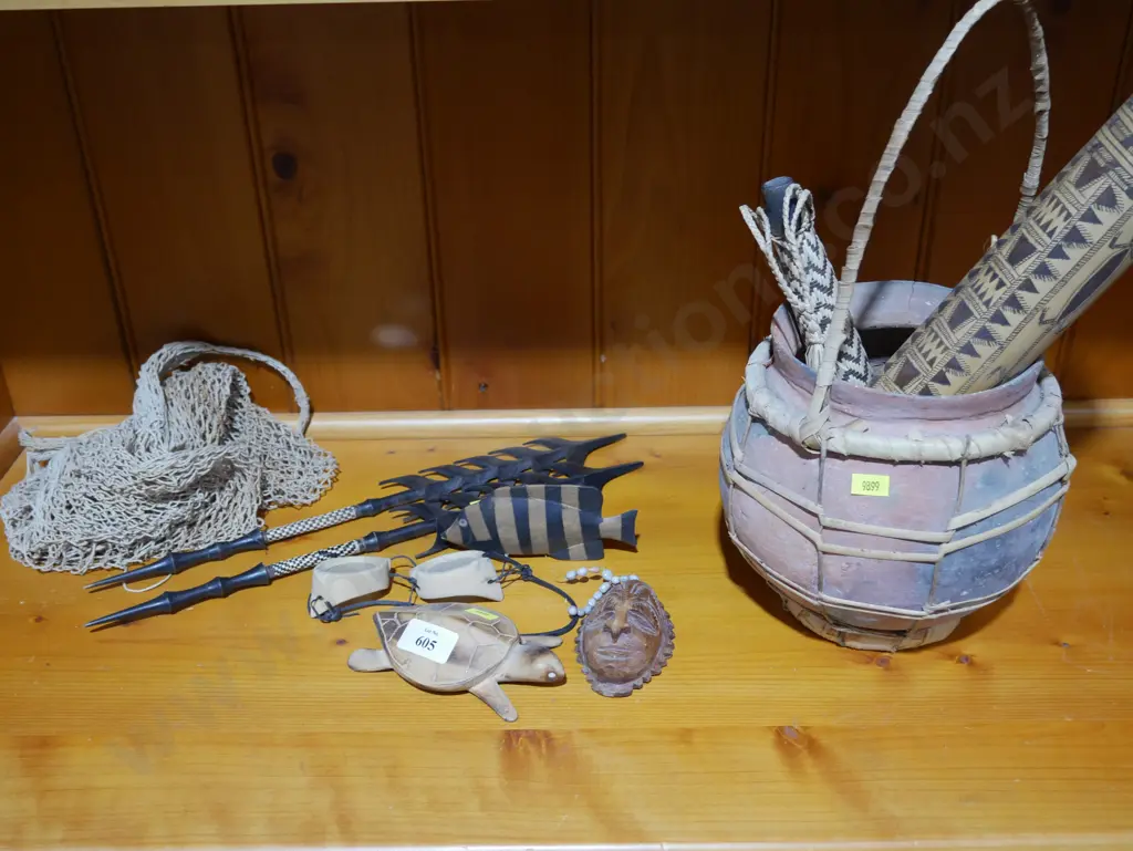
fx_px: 1179
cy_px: 426
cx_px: 566
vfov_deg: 39.7
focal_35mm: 36
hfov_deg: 51.3
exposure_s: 1/60
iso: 500
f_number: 4
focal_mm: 18
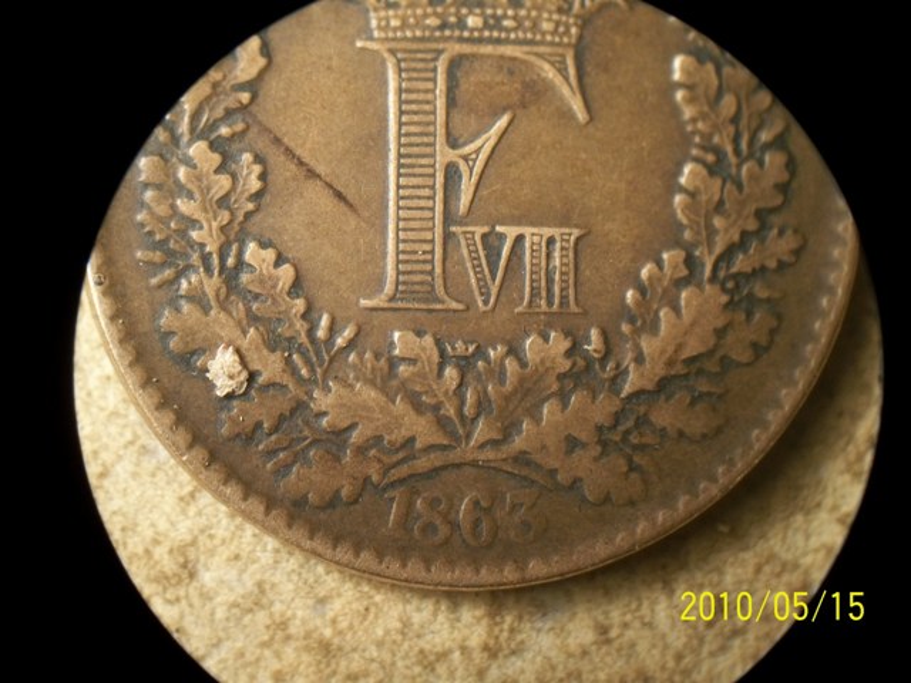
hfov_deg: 52.6
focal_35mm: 35
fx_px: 921
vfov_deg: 40.7
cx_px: 456
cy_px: 342
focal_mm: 6.3
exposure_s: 1/20
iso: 160
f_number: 3.1
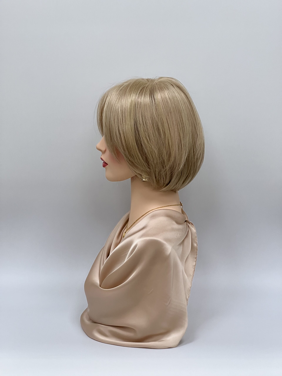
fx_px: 836
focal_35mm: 77
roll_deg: -0.9
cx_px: 141
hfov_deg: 19.1
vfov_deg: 25.3
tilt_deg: -11.8
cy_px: 188
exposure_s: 1/100
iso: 160
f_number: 2.8
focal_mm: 9
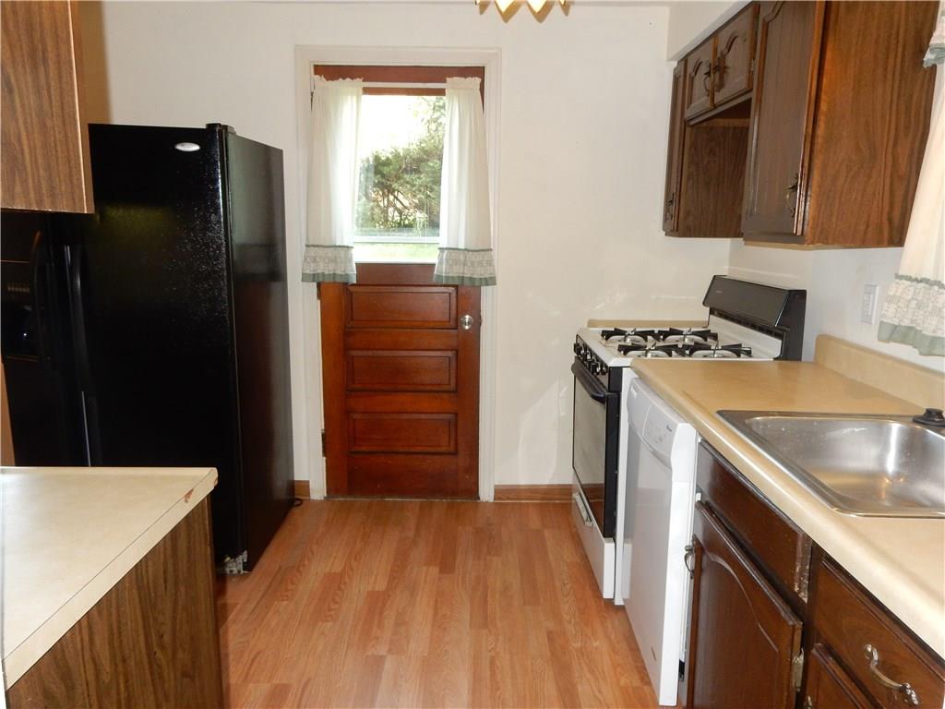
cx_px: 472
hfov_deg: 69.4
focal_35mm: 25
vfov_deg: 54.9
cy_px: 354
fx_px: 682
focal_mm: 4.5
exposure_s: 1/60
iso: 280
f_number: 3.7
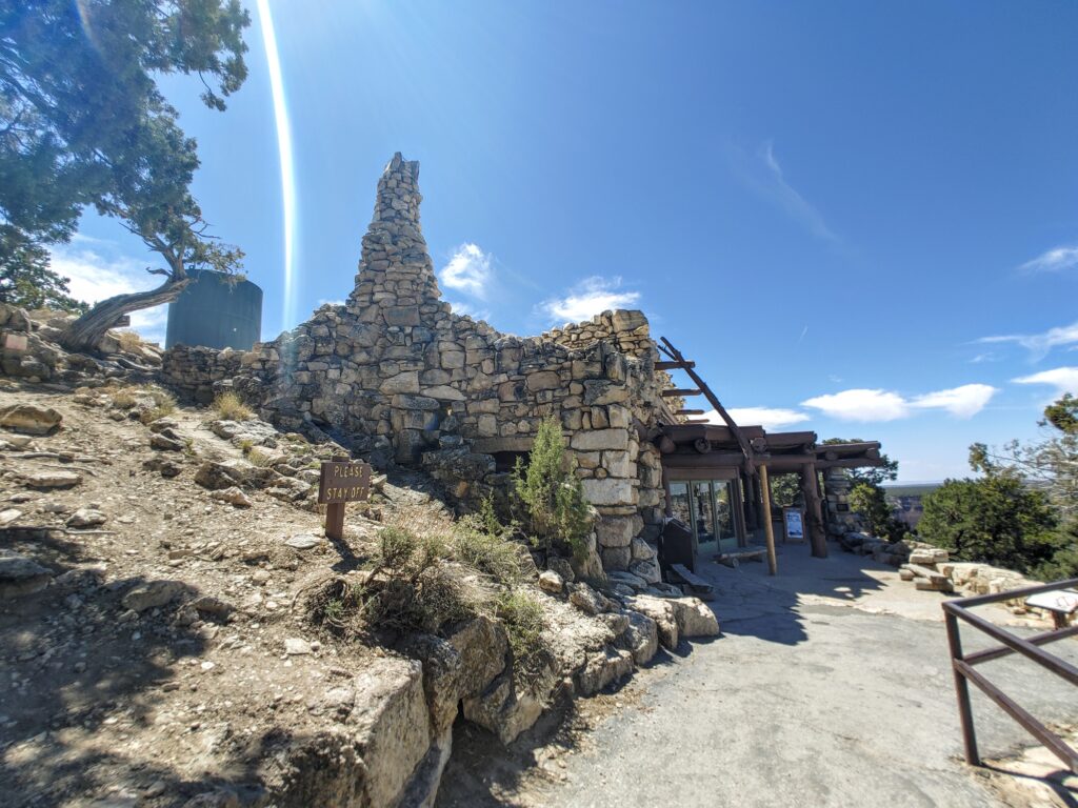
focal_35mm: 15
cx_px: 539
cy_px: 404
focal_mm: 1.78
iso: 50
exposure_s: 1/885
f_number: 1.9
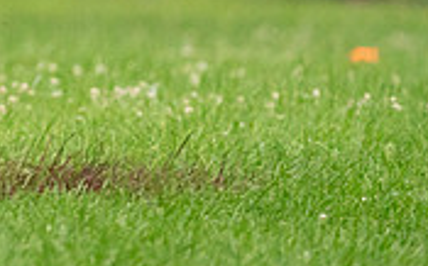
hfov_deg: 1.6
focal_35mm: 1302
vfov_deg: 1.0
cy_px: -128
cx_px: -159
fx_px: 15172
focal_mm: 385
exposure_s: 1/1600
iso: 6400
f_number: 6.3
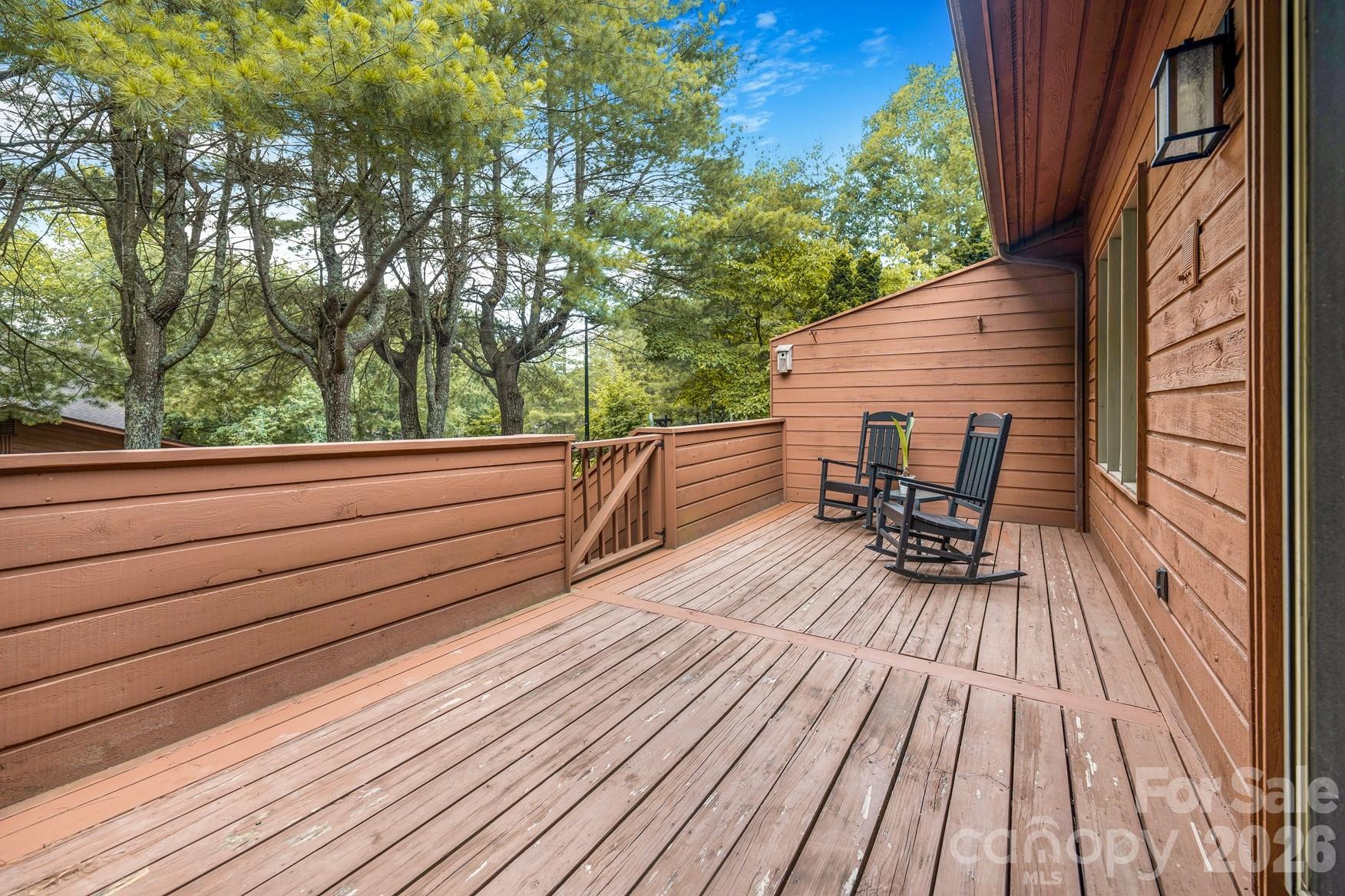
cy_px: 448
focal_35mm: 14
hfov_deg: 104.3
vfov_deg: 81.2
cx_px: 672
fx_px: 523
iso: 100
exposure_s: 1/50
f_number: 4
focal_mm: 14
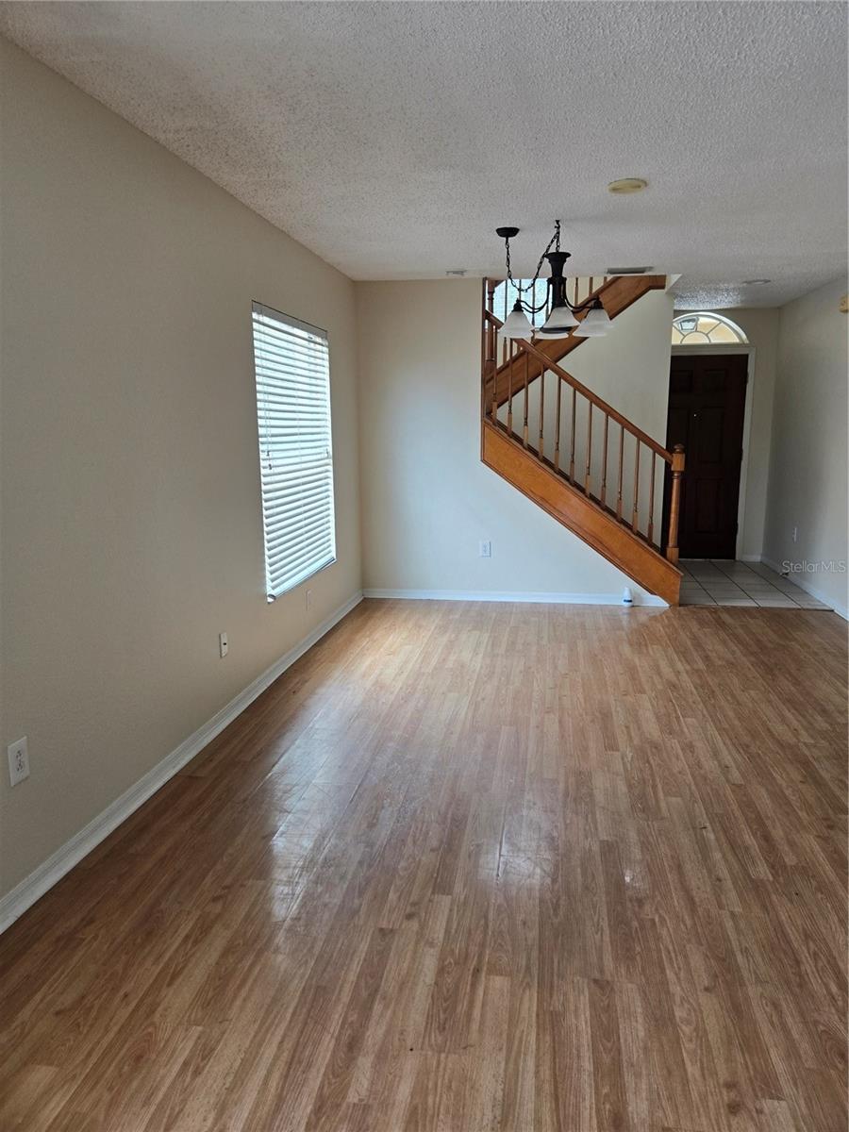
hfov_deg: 58.9
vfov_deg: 73.9
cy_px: 566
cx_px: 424
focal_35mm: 23
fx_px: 752
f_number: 1.8
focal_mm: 5.4
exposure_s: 1/180
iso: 64
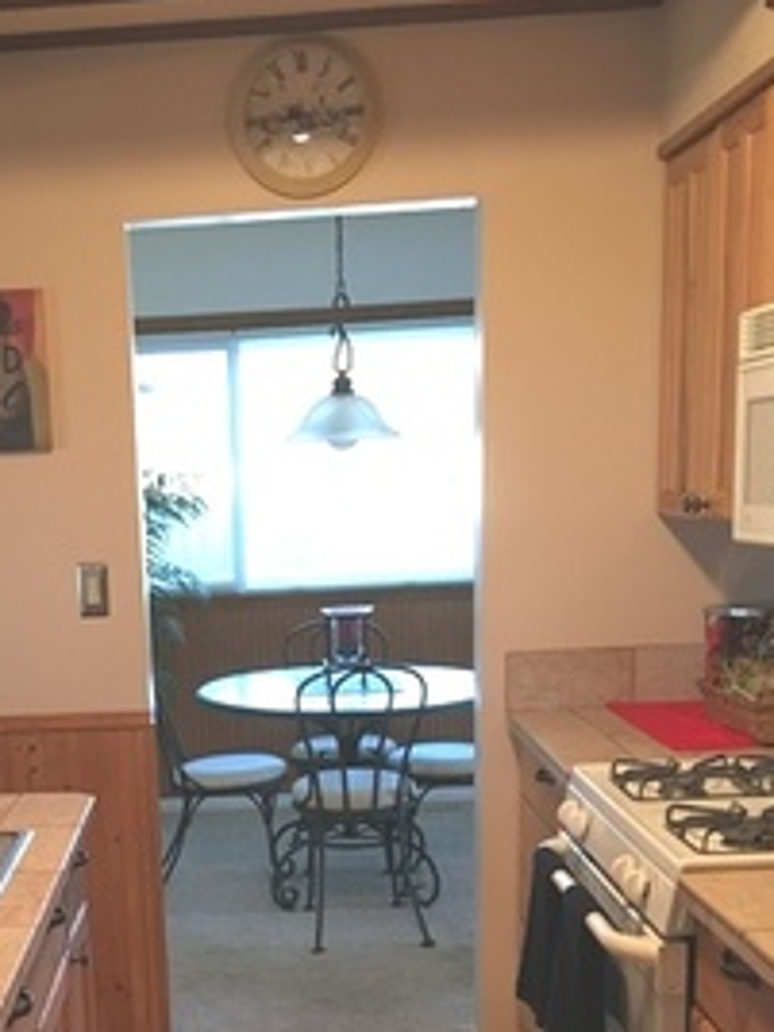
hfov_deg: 27.5
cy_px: 878
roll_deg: +2.7
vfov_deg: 35.2
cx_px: 158
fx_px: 1550
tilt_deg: -13.2
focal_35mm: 52
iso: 64
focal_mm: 4.15
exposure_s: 1/15
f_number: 2.2
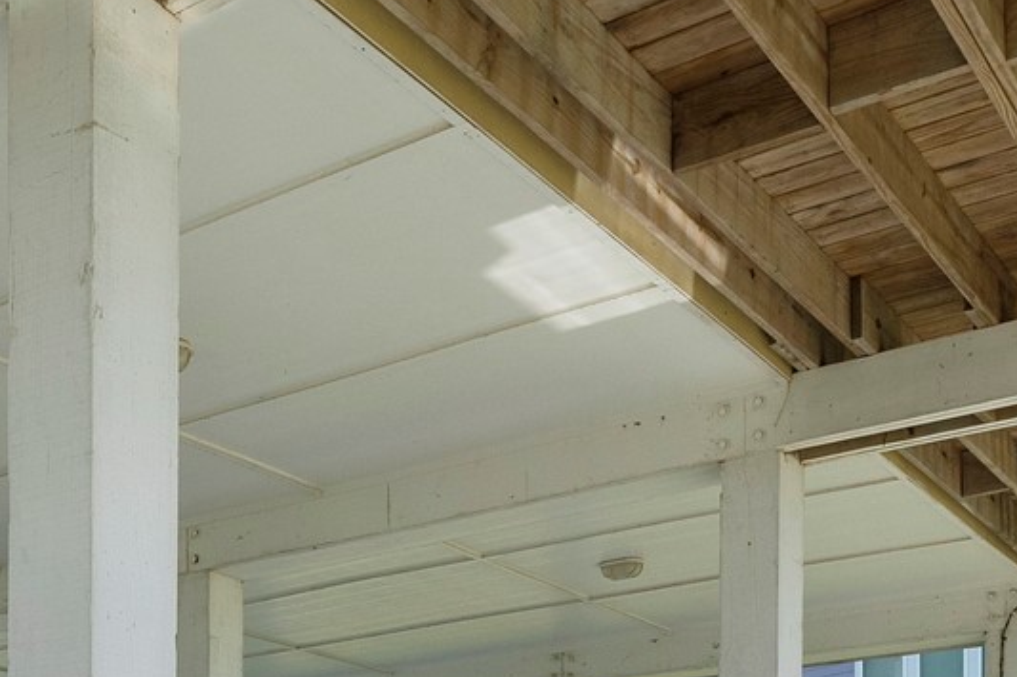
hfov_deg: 37.5
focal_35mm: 53
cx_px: 469
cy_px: 984
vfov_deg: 21.7
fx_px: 1497
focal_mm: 13
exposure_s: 1/1600
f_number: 8
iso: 800
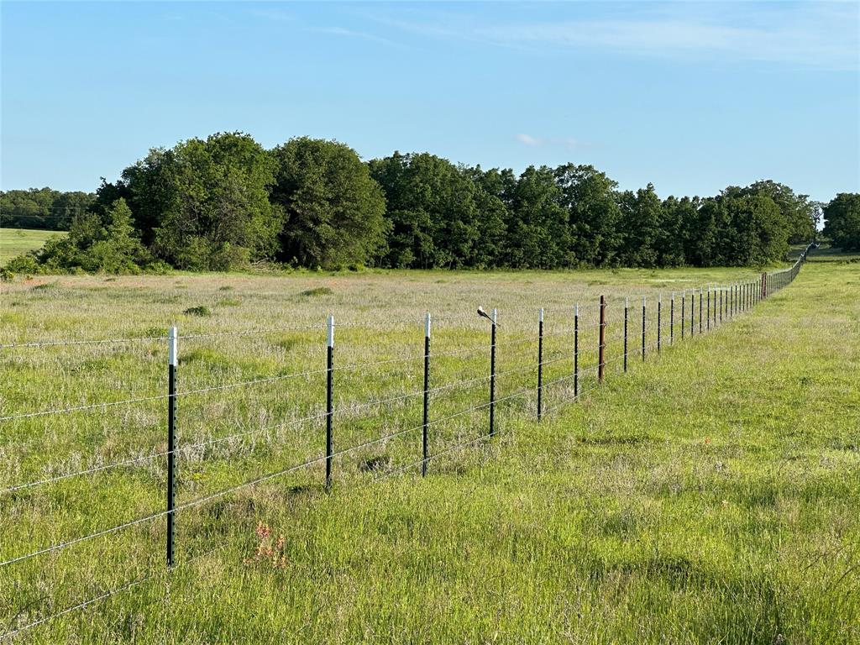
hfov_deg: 25.3
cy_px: 322
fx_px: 1913
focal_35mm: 77
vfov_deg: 19.1
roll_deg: -1.2
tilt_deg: -0.6
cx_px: 430
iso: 32
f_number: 2.8
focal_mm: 9
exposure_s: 1/475
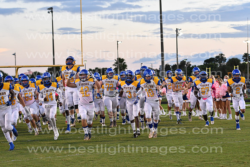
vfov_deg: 13.0
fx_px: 729
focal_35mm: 105
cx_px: 125
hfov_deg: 19.5
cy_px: 84
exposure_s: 1/800
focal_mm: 70
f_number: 4
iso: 1600
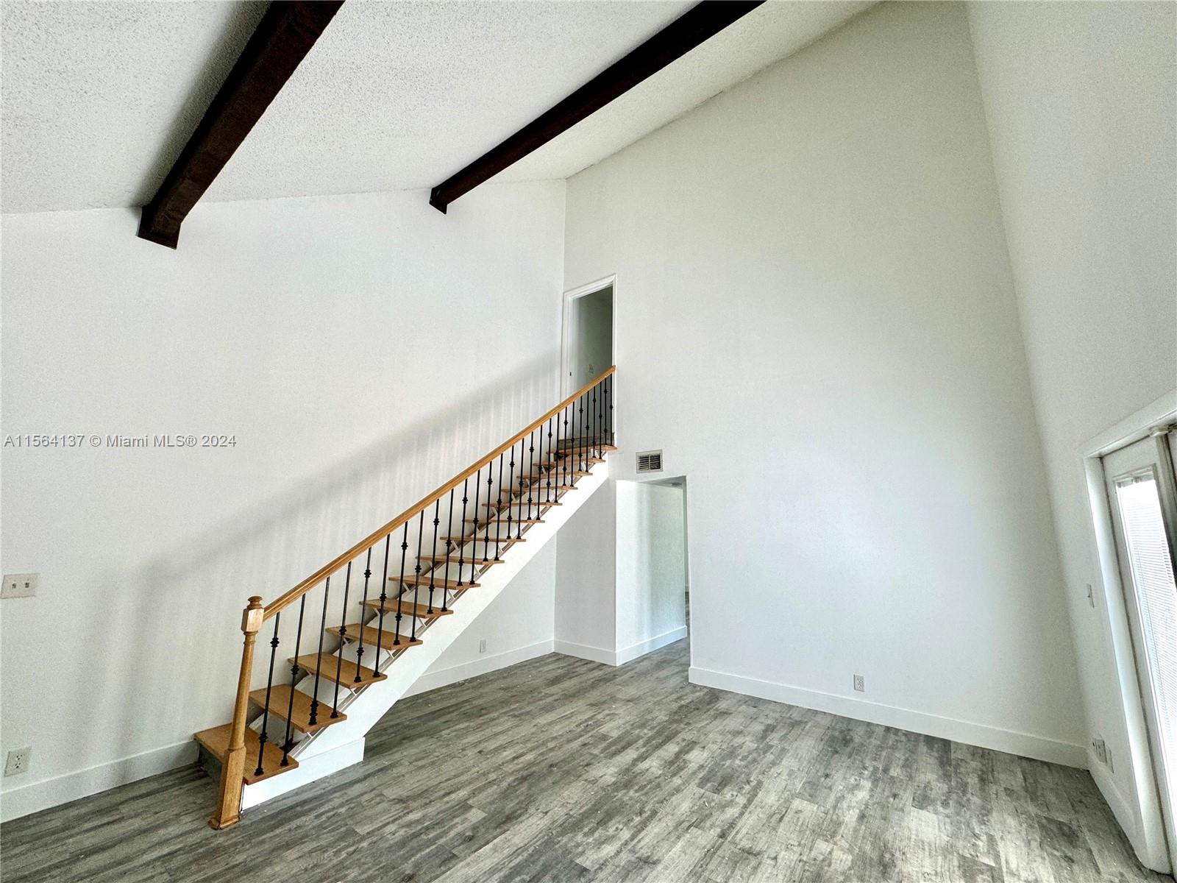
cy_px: 442
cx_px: 588
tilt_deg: +9.9
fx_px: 476
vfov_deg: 85.7
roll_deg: -1.3
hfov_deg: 102.1
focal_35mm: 14
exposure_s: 1/99
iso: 80
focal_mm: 2.22
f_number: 2.2
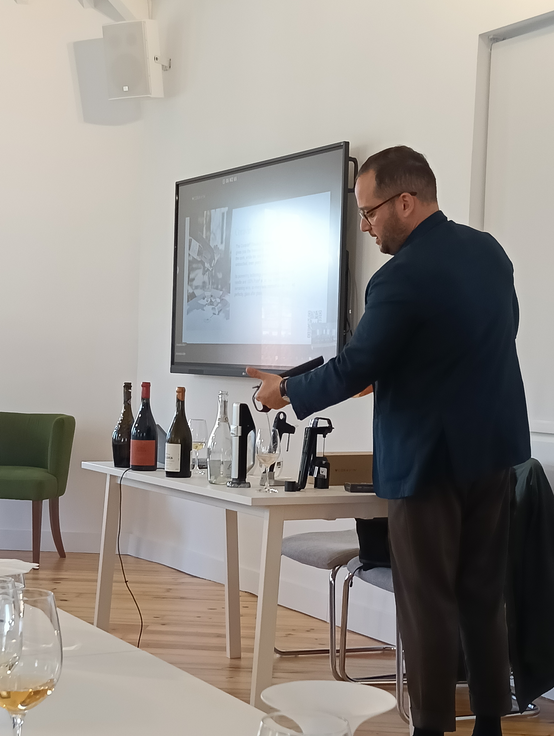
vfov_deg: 32.1
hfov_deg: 24.5
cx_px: 277
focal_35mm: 60
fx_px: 1277
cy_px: 368
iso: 500
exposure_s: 1/50
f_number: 1.8
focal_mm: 3.98
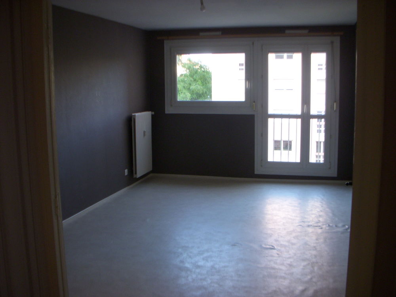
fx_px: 435
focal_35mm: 38
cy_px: 148
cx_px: 198
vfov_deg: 37.7
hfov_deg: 49.0
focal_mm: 6.3
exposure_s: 1/30
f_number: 3.3
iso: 160
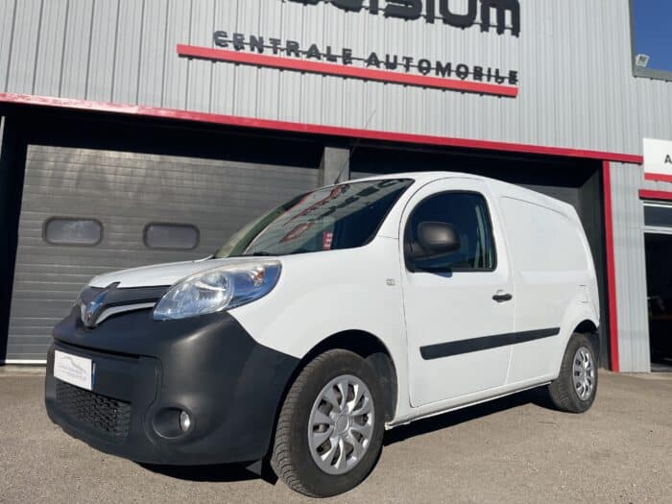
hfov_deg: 67.3
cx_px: 336
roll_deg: -1.1
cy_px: 252
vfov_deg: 53.1
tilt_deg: +7.0
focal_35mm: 26
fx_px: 505
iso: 50
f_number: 1.6
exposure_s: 1/13333
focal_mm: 4.2
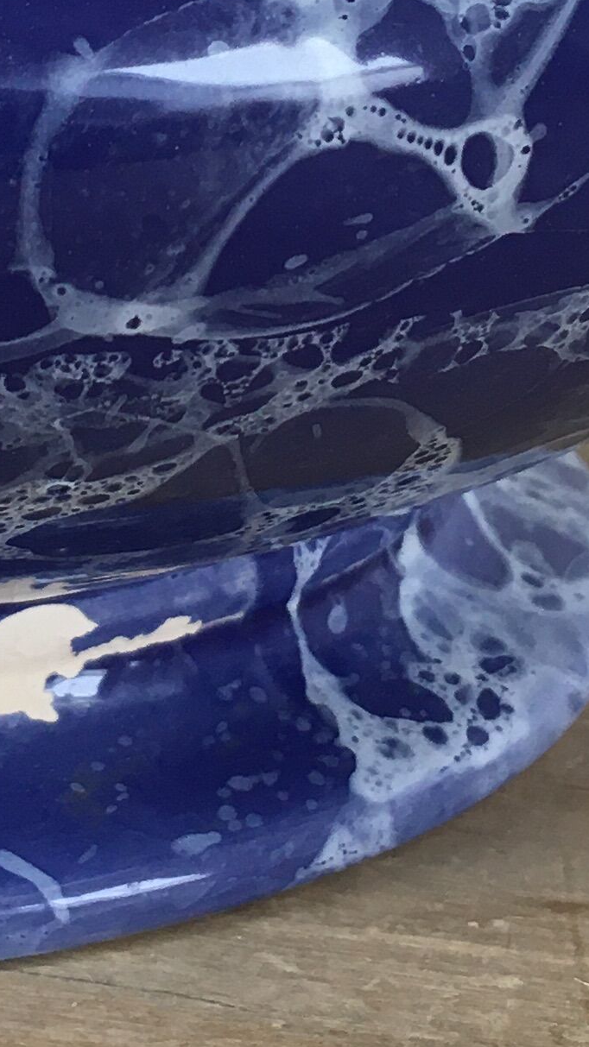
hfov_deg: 11.5
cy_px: 241
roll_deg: -0.4
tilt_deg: -14.9
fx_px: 2916
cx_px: 109
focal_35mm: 105
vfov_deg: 20.2
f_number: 2.2
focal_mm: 4.15
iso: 25
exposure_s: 1/33
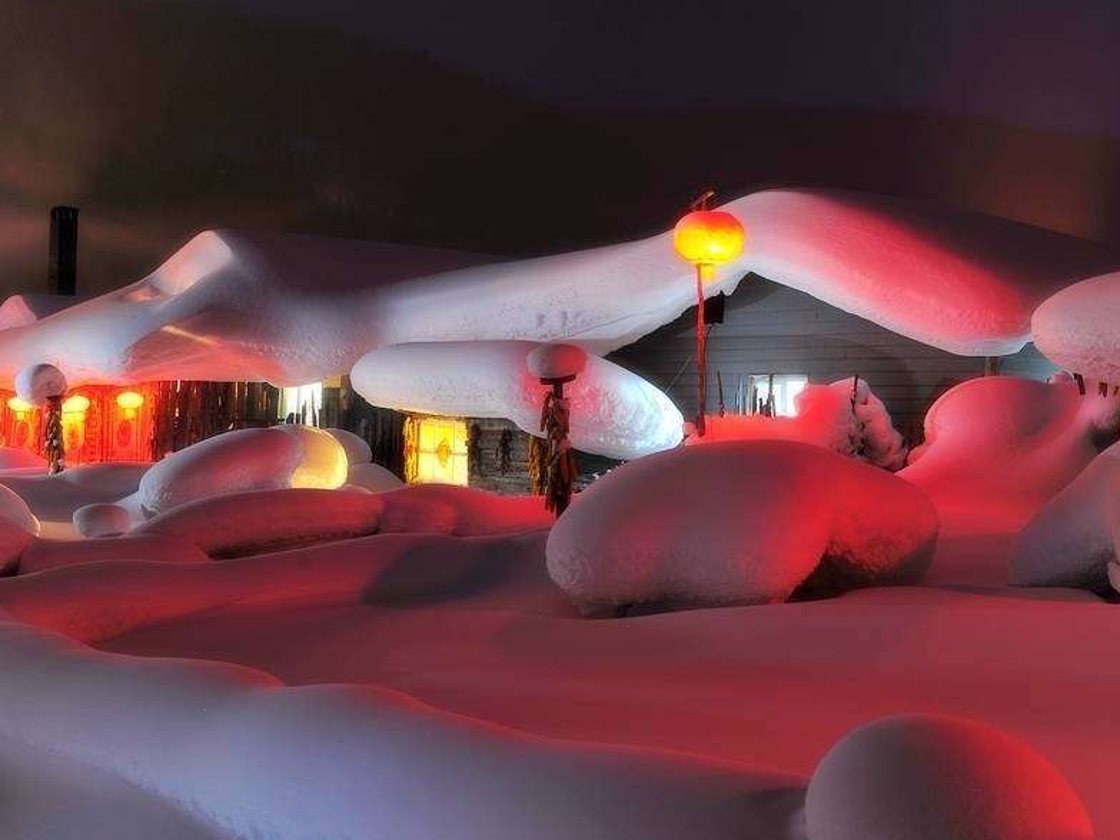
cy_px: 416
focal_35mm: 42
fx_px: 1359
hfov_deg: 44.7
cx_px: 621
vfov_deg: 34.3
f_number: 6.3
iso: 160
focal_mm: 38
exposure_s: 30
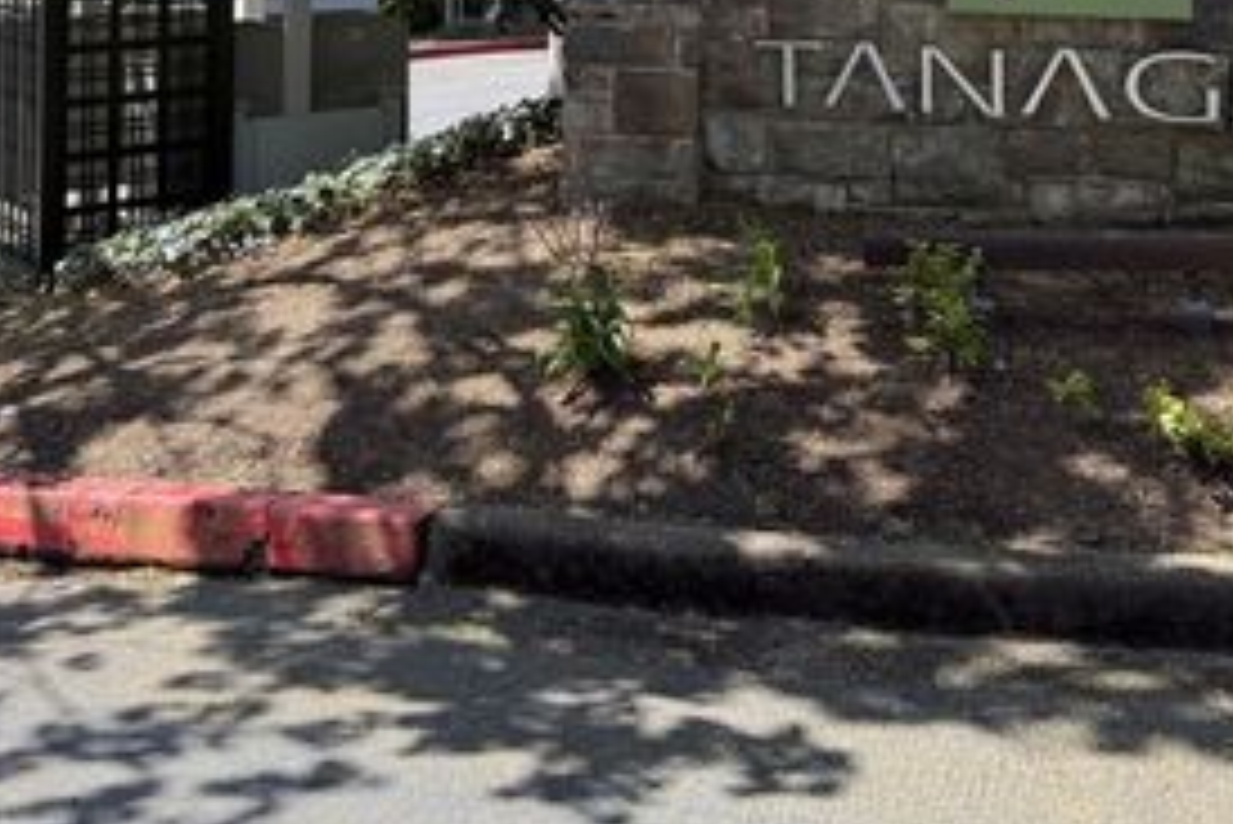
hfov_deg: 36.9
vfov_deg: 23.1
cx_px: 634
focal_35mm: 54
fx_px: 1850
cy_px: -146
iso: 100
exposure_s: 1/1337
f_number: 1.78
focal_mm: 6.76
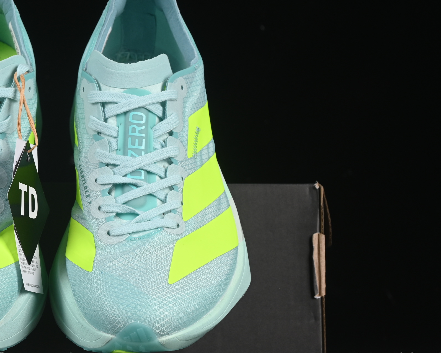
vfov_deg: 12.5
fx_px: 1606
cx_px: 66
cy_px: 194
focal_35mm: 123
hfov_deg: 15.5
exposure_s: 1/80
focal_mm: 50
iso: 160
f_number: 8
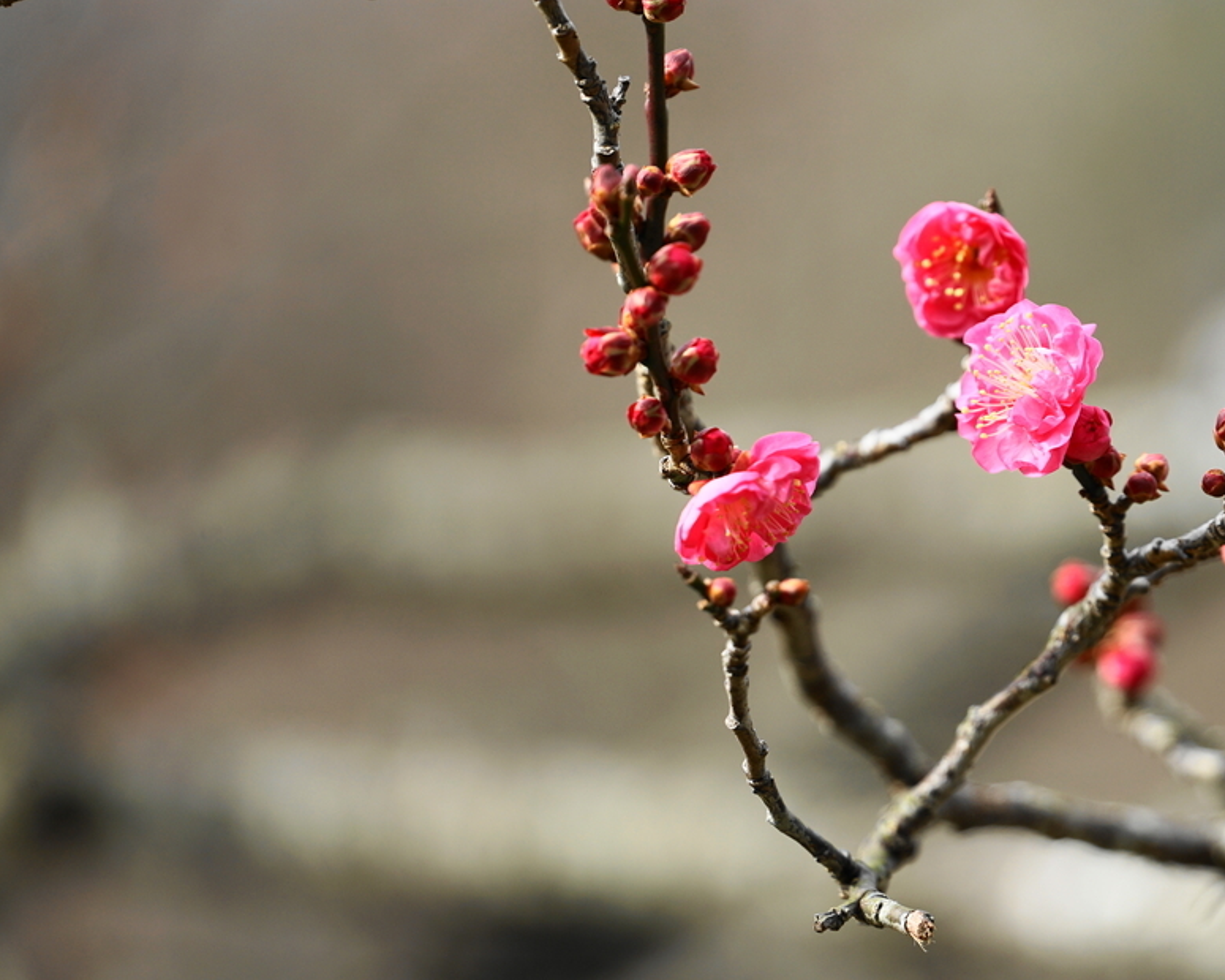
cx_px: 858
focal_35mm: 436
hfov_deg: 4.4
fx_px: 15807
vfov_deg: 3.6
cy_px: 409
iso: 160
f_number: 5.6
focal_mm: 300
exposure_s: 1/320
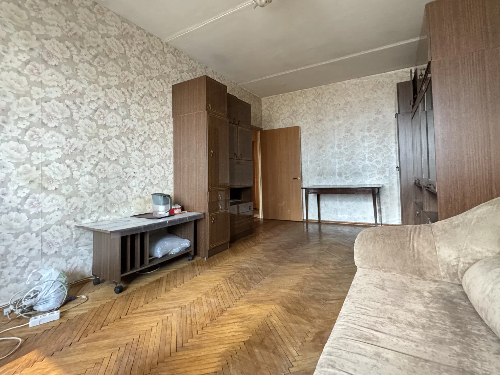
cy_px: 169
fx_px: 246
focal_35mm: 17
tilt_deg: +2.4
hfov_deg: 91.0
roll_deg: +1.8
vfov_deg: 74.5
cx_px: 242
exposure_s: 1/60
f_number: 2.2
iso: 1000
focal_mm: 2.22
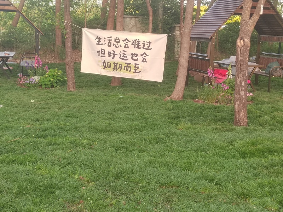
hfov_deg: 41.2
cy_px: 106
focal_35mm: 46
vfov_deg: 31.5
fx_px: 376
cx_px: 142
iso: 591
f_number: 1.9
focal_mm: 5.52
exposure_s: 1/100
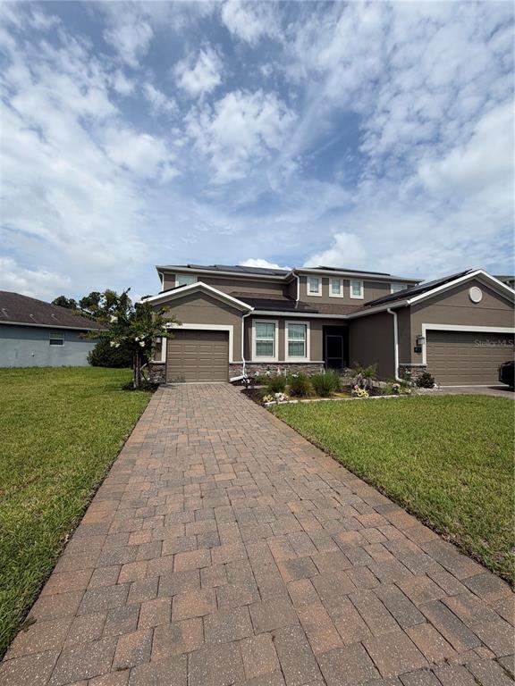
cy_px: 343
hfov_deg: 85.7
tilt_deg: +2.6
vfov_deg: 102.1
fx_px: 278
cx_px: 258
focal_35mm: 14
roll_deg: -0.7
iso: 20
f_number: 2.2
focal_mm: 2.22
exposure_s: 1/1431
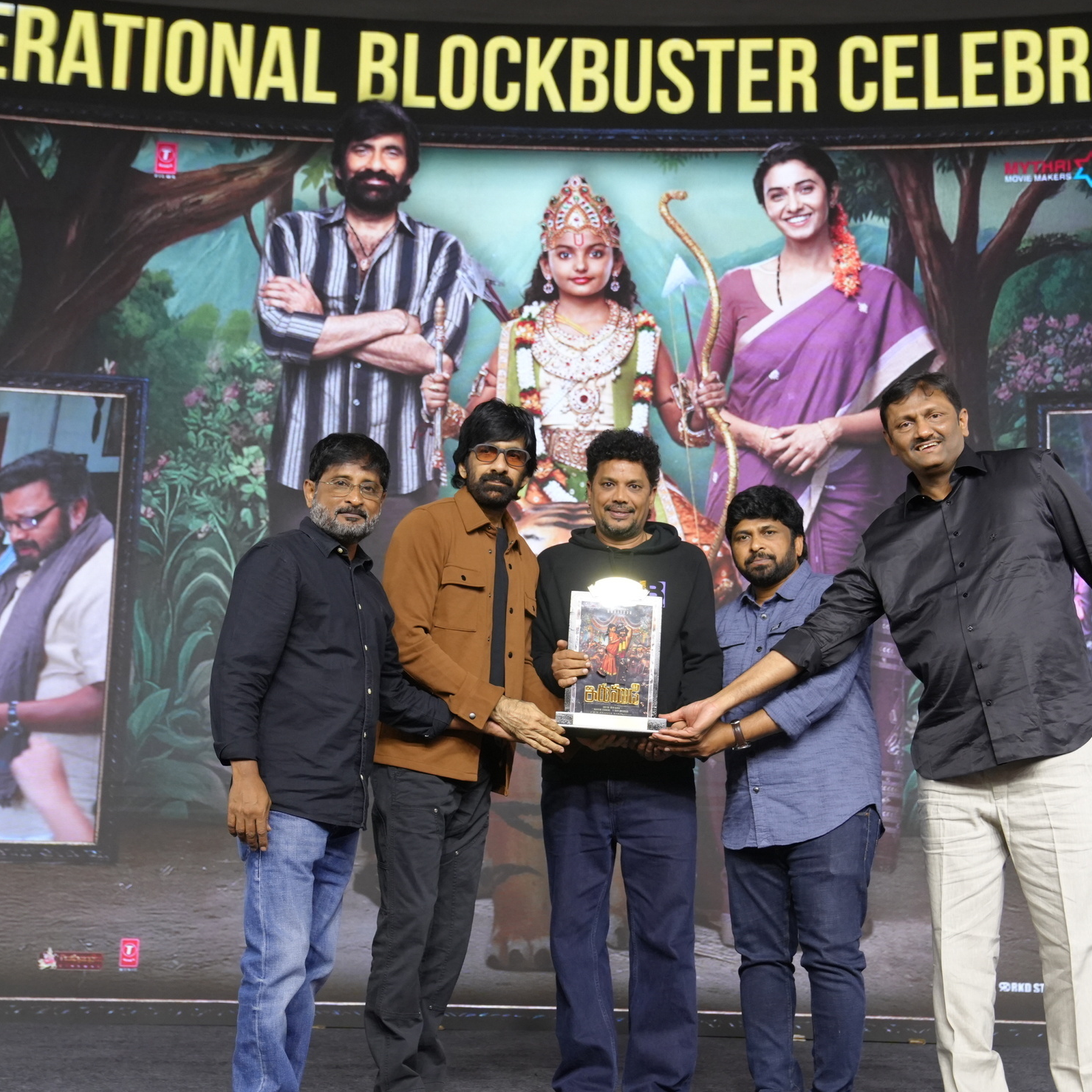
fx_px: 1892
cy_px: 569
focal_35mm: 53
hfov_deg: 32.1
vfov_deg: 32.2
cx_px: 637
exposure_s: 1/160
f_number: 3.5
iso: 1600
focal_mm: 36
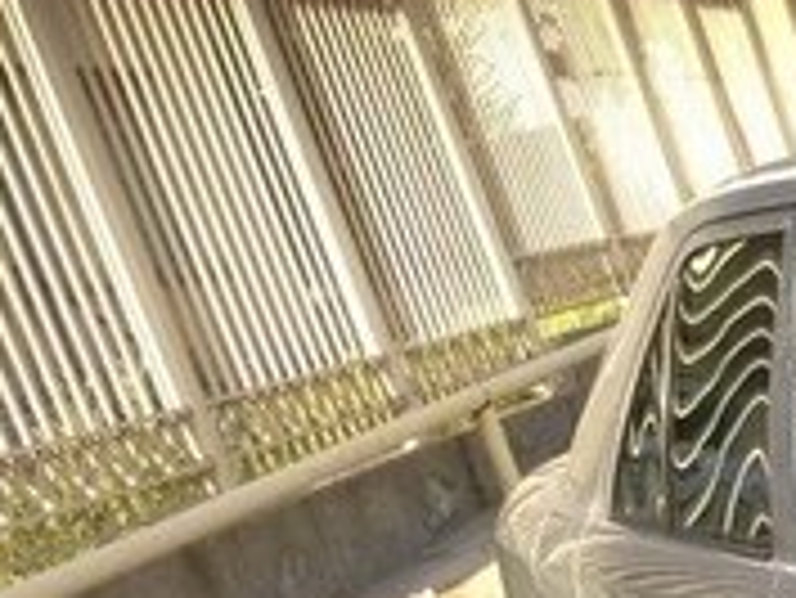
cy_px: 937
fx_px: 2830
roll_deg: +13.4
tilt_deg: -14.8
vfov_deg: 11.5
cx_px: 1475
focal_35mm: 123
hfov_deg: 14.0
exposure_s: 1/284
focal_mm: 4.12
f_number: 2.4
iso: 50
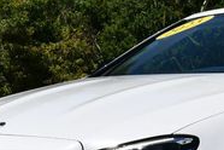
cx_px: 240
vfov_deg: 6.6
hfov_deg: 9.8
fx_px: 1288
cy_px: 102
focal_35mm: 207
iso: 100
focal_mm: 30
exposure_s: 1/320
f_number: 9
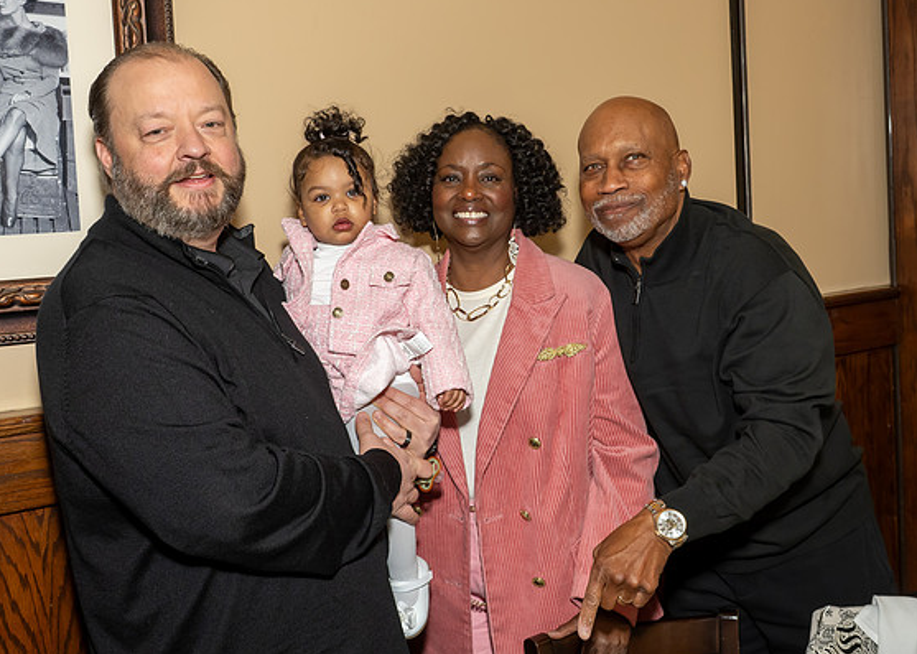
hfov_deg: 45.5
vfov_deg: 33.2
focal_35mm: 42
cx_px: 470
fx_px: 1093
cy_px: 273
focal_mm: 23
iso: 640
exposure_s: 1/250
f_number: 8
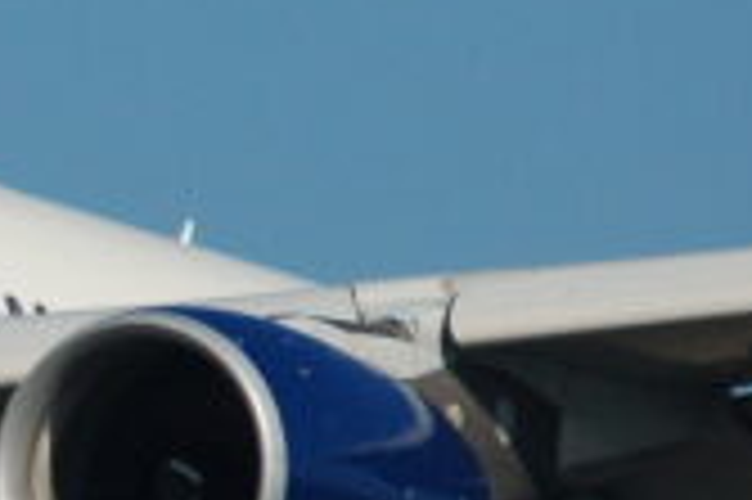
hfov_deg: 0.8
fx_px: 51502
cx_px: -342
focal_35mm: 2468
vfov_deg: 0.6
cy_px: 360
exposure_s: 1/3200
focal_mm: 320
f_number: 7.1
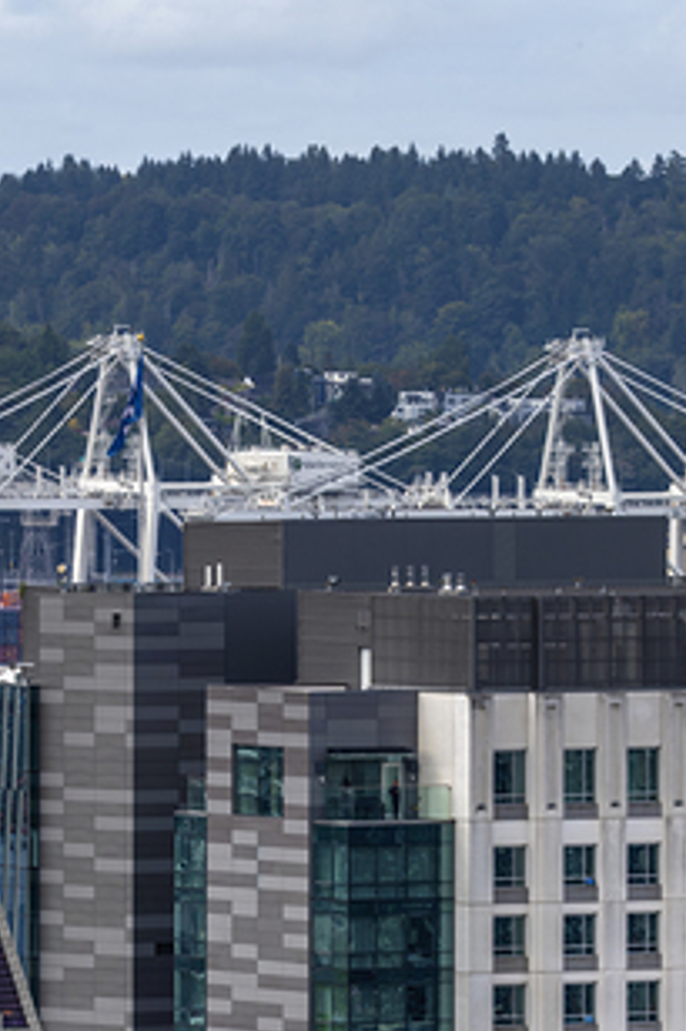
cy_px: 723
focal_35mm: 585
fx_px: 16739
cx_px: 455
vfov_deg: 3.5
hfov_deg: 2.3
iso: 160
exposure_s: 1/100
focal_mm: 300
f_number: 8
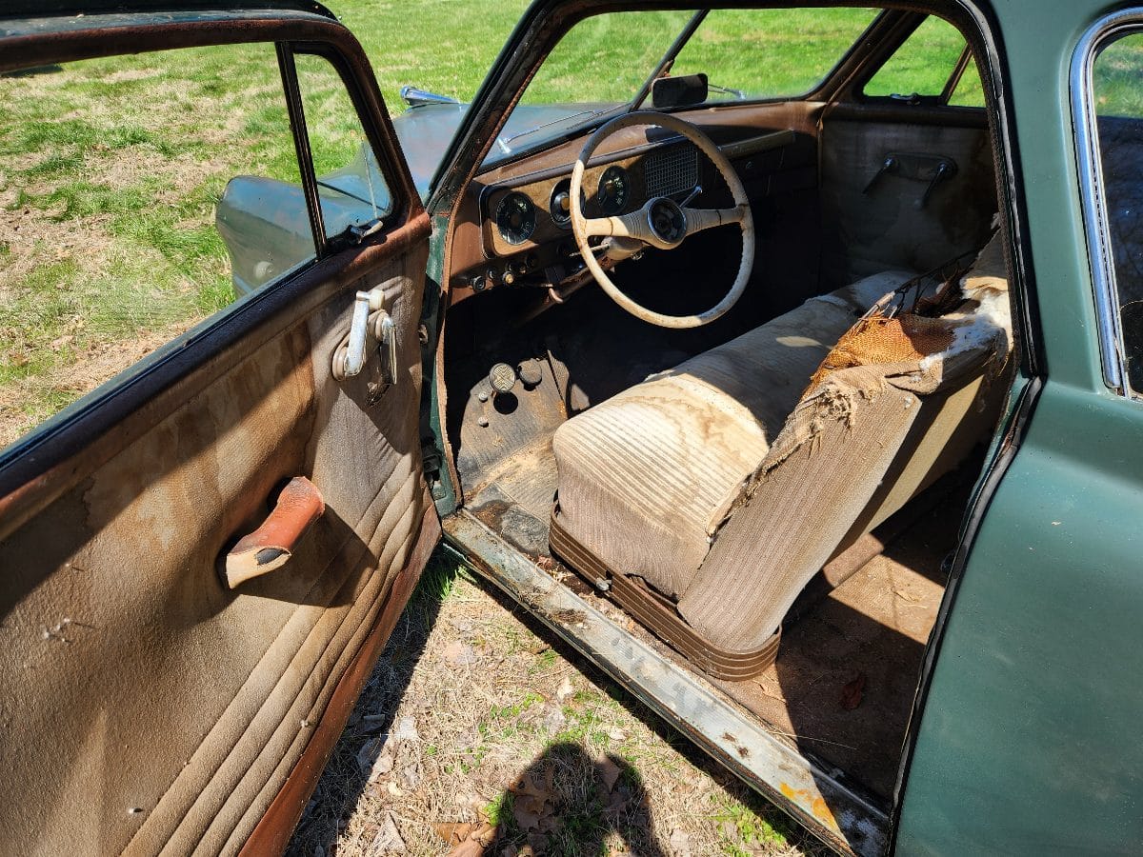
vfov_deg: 58.9
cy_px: 428
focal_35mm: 23
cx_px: 572
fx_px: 759
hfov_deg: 73.9
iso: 20
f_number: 1.8
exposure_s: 1/904
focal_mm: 5.4
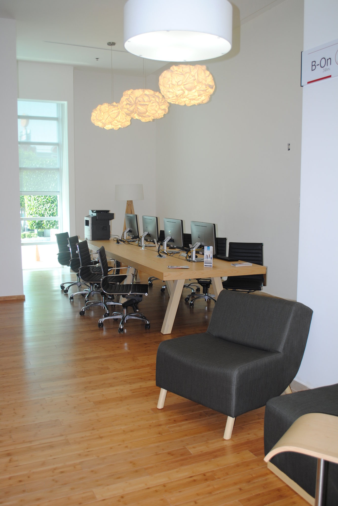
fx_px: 464
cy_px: 253
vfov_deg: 57.2
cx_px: 169
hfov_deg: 40.1
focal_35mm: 33
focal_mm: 22
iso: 200
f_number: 4
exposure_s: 1/60
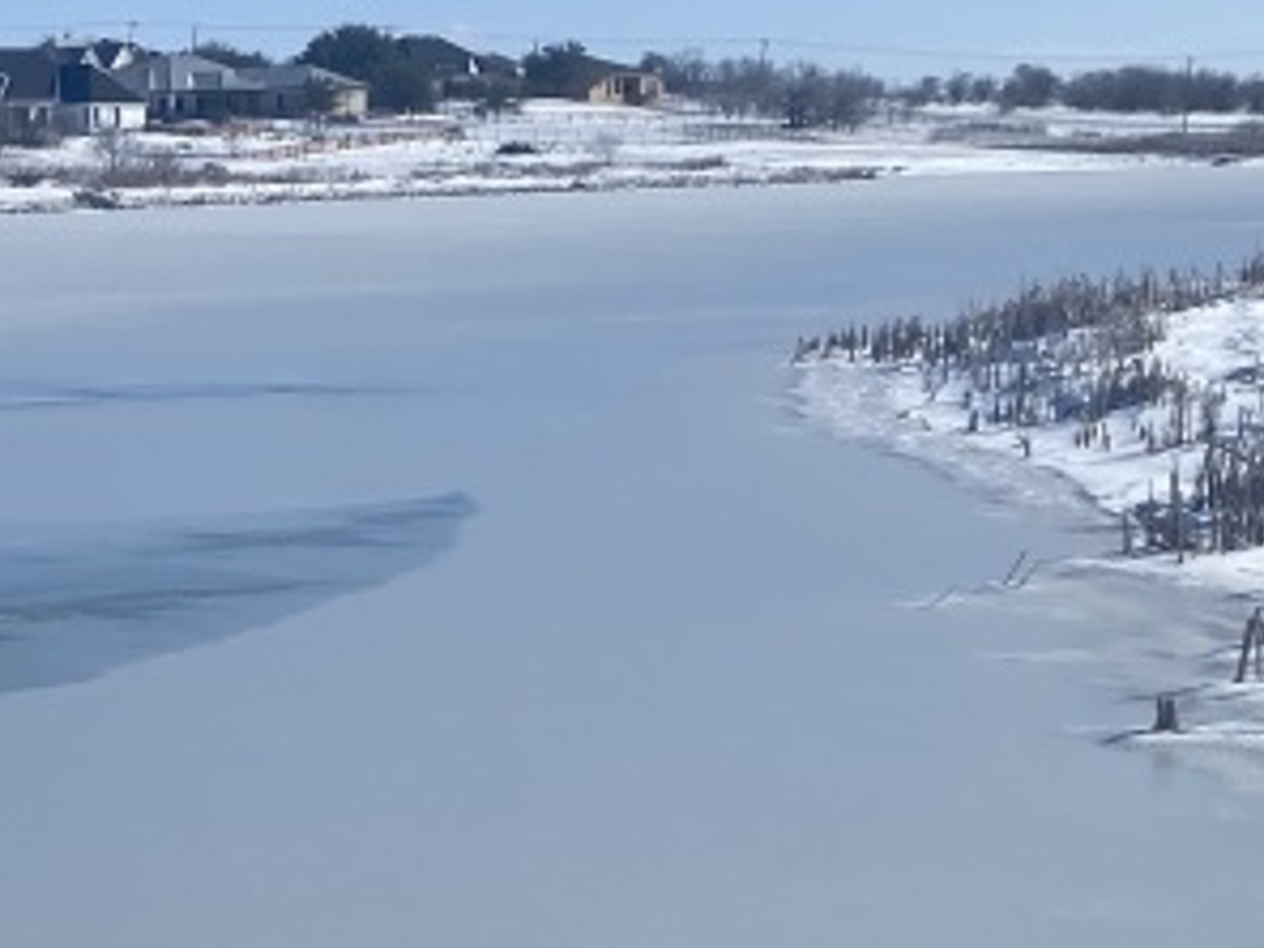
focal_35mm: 90
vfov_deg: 16.1
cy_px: 922
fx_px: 3286
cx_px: 47
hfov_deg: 21.1
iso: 32
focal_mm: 4.25
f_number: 1.8
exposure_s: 1/7692
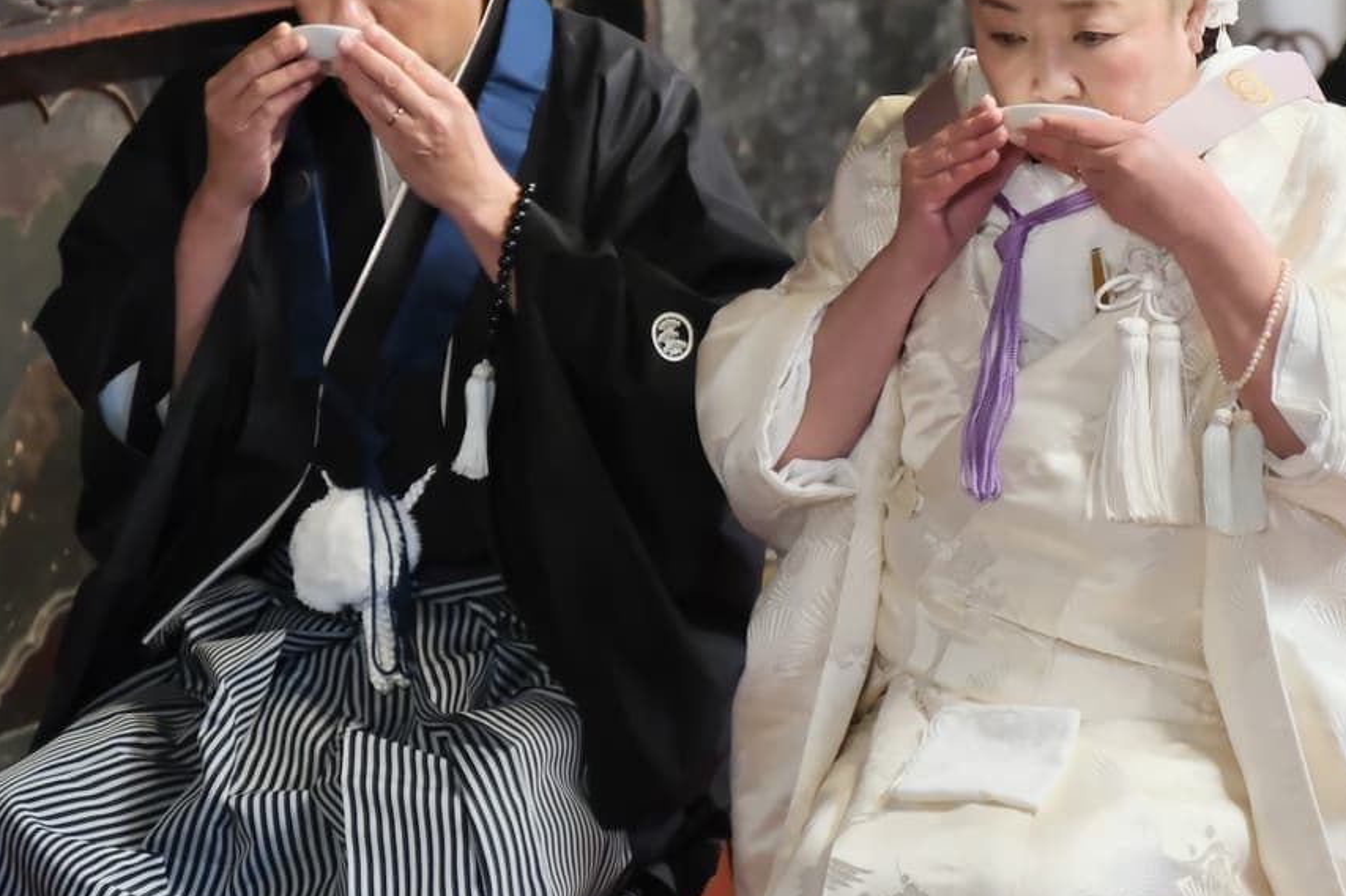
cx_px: 827
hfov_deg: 11.6
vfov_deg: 7.8
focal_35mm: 177
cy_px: 334
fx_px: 6616
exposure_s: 1/80
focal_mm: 70
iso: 3200
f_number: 2.8
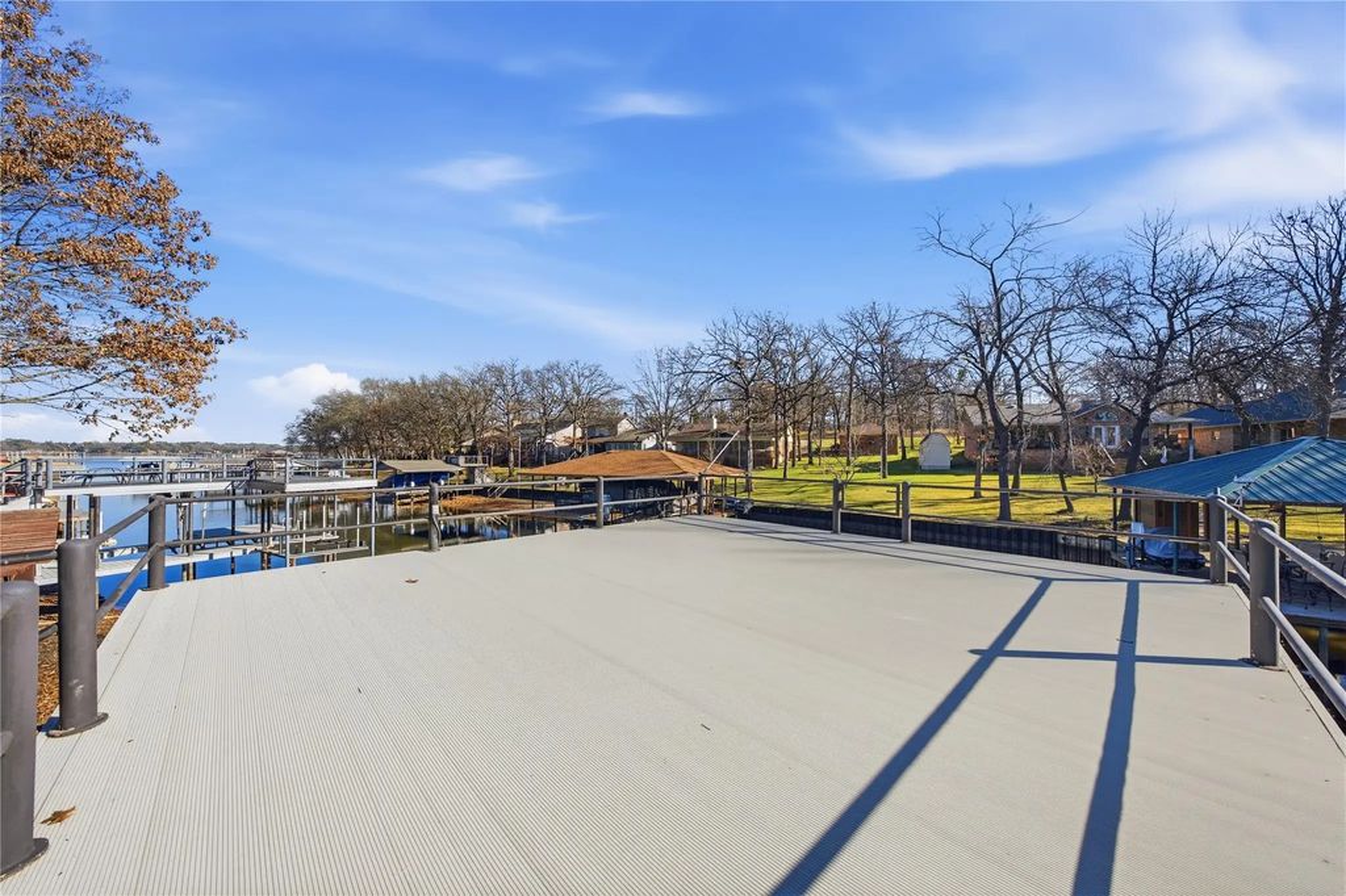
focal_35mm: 12
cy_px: 448
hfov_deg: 112.6
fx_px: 448
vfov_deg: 90.0
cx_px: 673
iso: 500
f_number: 8
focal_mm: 12
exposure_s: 1/3200
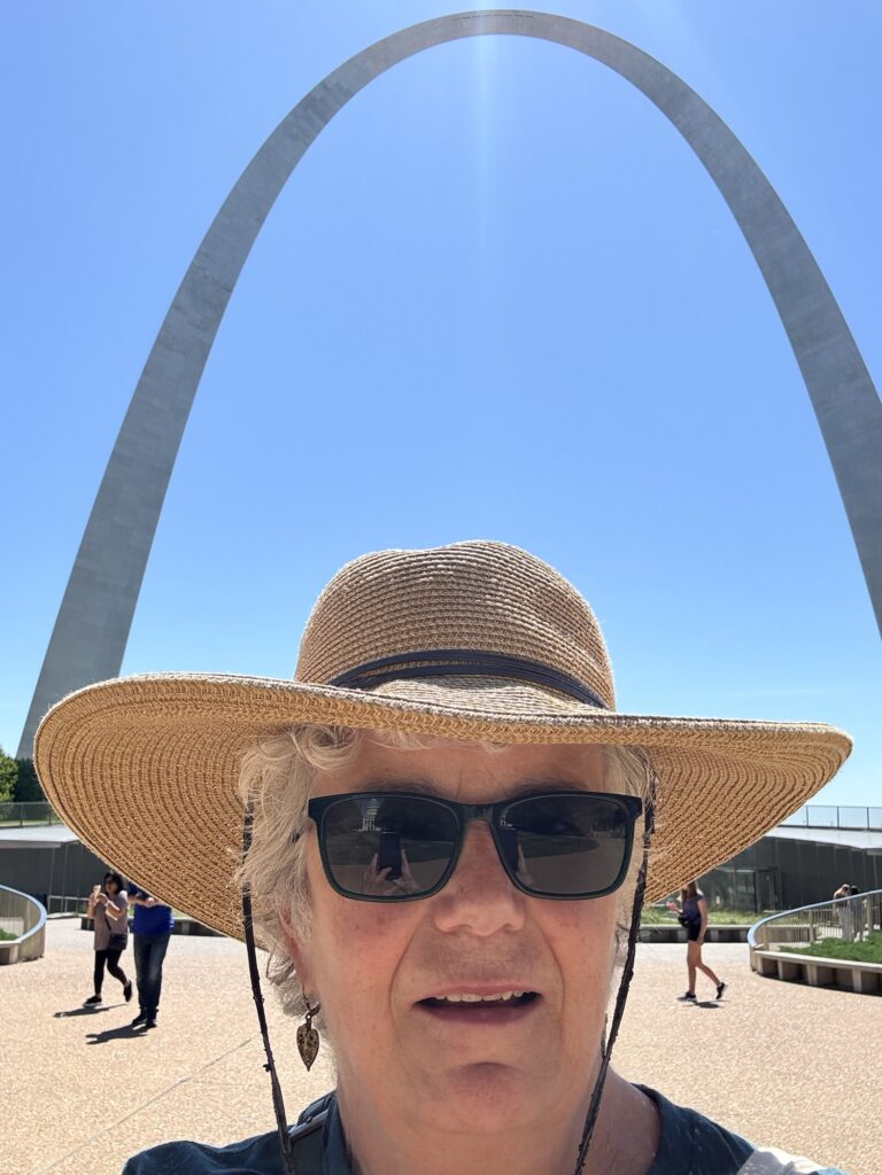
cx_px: 441
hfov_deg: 46.8
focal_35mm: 30
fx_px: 1019
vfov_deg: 60.0
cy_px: 588
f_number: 1.9
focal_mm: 2.69
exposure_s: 1/885
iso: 25
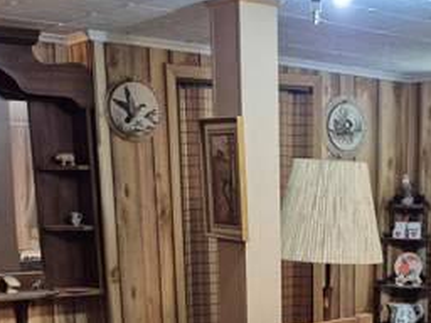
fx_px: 896
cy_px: 405
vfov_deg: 19.1
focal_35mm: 72
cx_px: 355
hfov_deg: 26.4
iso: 640
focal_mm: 5.4
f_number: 1.8
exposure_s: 1/60.2
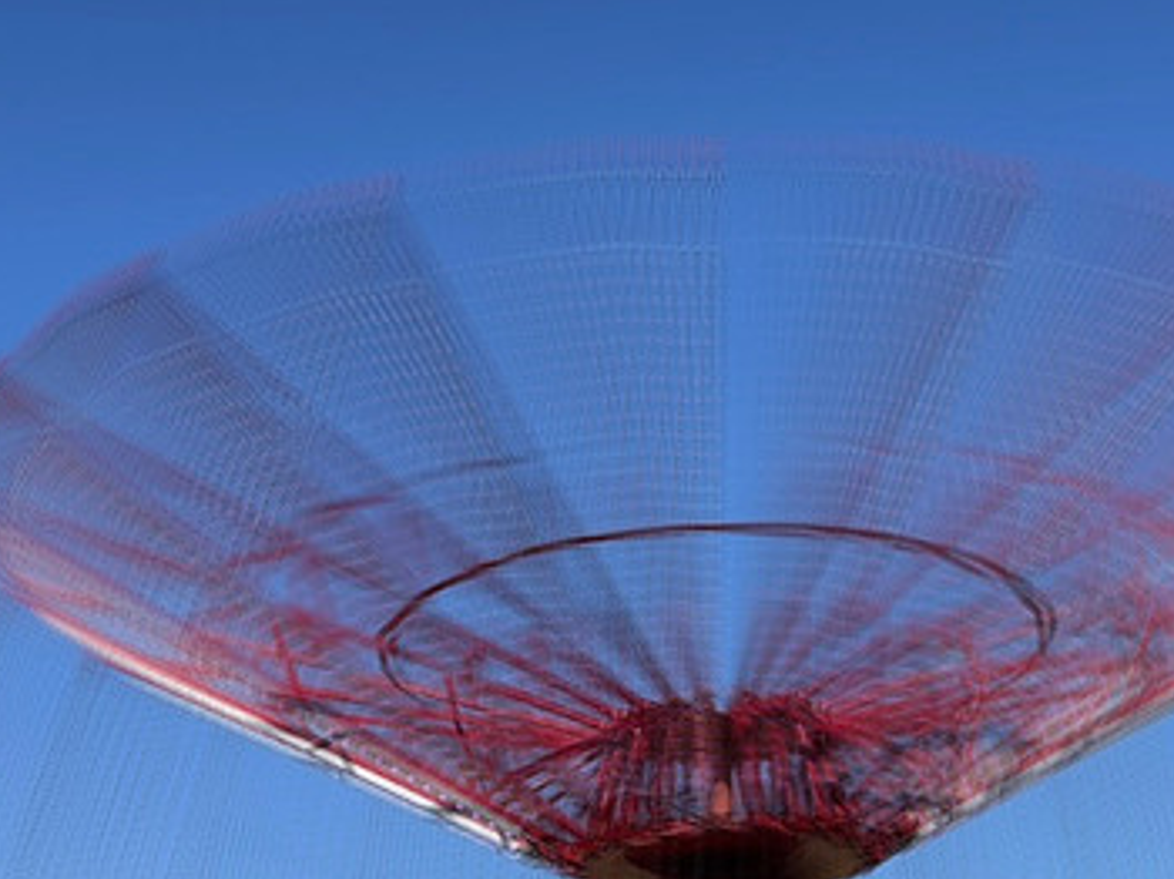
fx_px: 4948
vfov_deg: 10.1
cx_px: 738
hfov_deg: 13.5
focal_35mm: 146
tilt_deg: +27.9
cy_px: 354
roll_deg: +2.2
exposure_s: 4
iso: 50
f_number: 1.6
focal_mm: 5.1
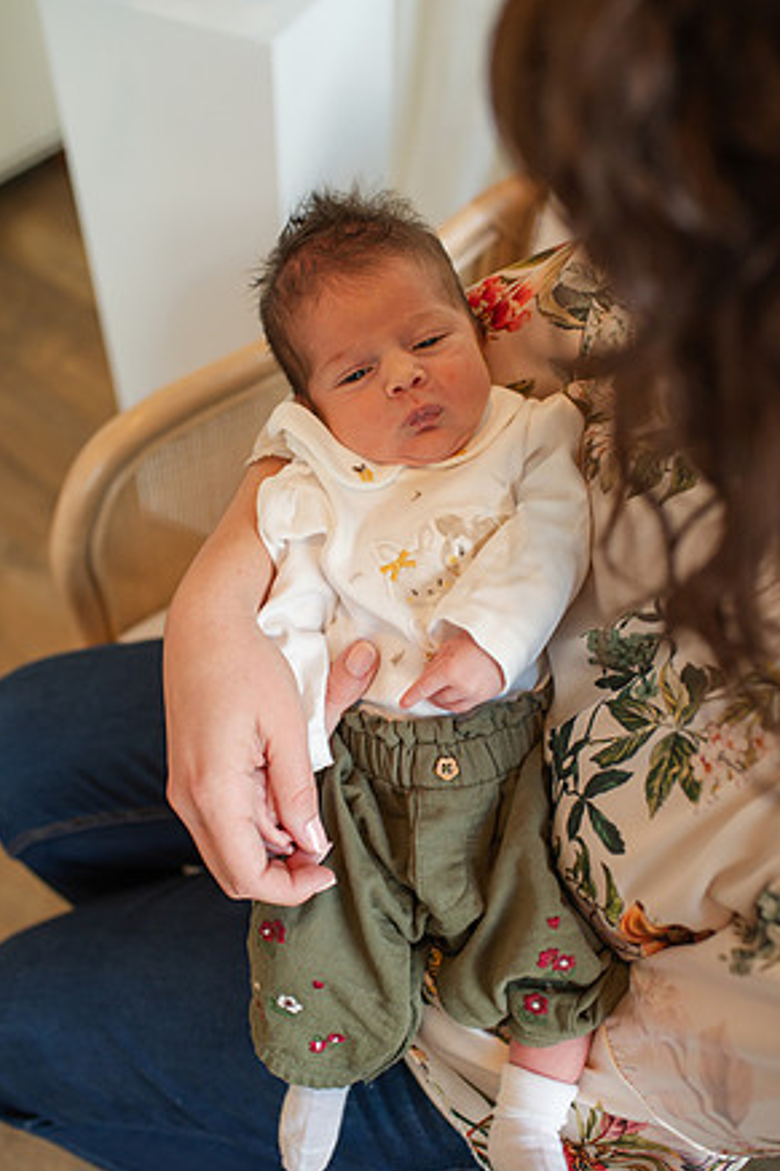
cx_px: 395
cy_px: 579
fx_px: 1171
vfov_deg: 53.1
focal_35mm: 36
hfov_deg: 36.8
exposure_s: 1/400
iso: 1000
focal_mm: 35
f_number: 3.2
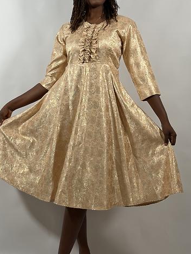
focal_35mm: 61
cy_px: 106
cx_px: 83
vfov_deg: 31.6
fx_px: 449
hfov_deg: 24.0
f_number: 1.78
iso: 50
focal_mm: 6.76
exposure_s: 1/100
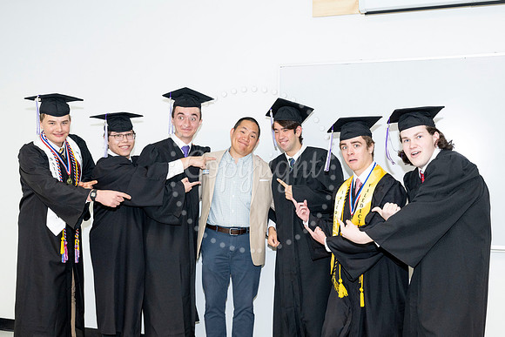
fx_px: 584
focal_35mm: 42
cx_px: 261
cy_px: 221
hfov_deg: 46.8
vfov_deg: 32.0
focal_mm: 31.5
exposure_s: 1/80
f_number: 5.6
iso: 800
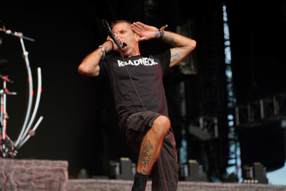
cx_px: 143
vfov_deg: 13.0
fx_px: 834
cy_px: 96
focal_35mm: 105
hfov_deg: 19.5
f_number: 4
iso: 200
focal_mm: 105
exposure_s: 1/125
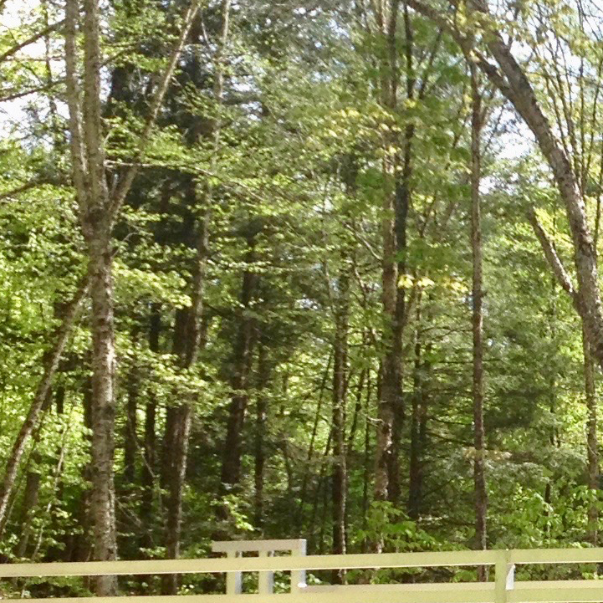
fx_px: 2759
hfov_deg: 12.2
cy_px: 524
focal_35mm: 140
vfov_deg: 12.4
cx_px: 730
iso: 50
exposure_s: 1/452
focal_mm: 4.28
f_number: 2.4
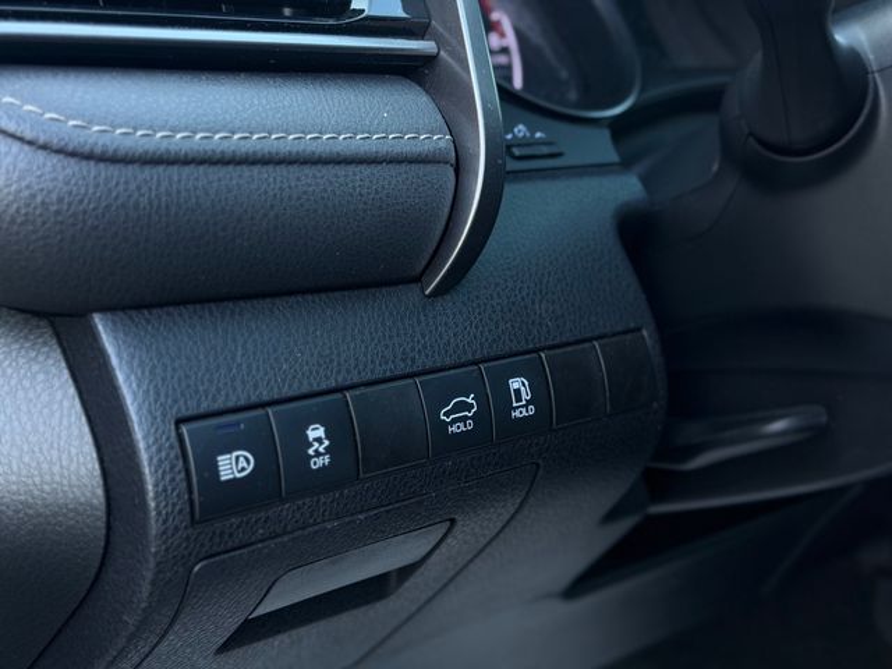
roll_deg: +0.8
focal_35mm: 48
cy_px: 334
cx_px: 446
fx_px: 1237
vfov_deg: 30.3
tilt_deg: -10.3
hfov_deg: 39.7
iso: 100
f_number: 1.78
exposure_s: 1/68
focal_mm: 6.76
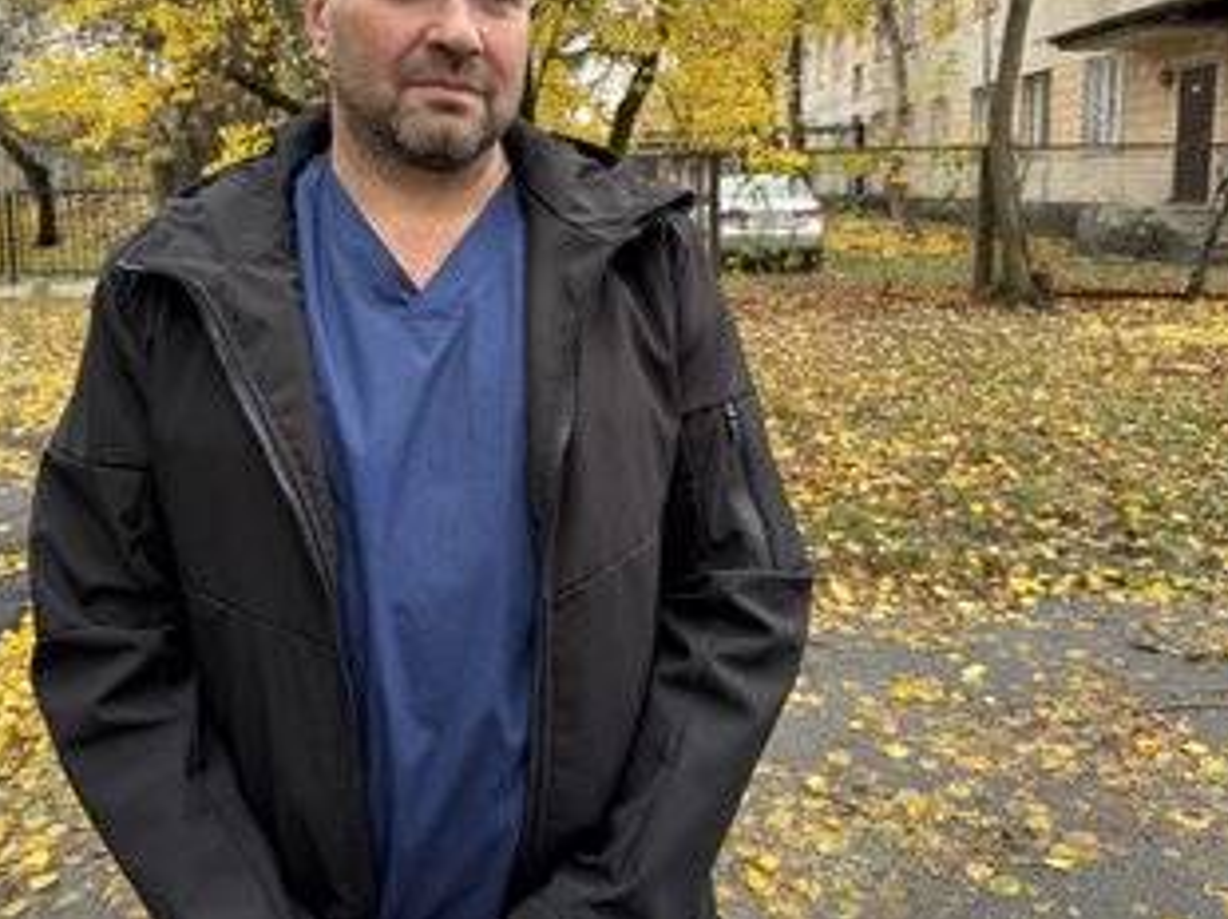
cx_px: 559
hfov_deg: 58.3
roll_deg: +0.6
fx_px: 1099
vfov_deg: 45.0
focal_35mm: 31
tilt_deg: -8.4
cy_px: 337
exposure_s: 1/209
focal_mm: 6.76
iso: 64
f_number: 1.78
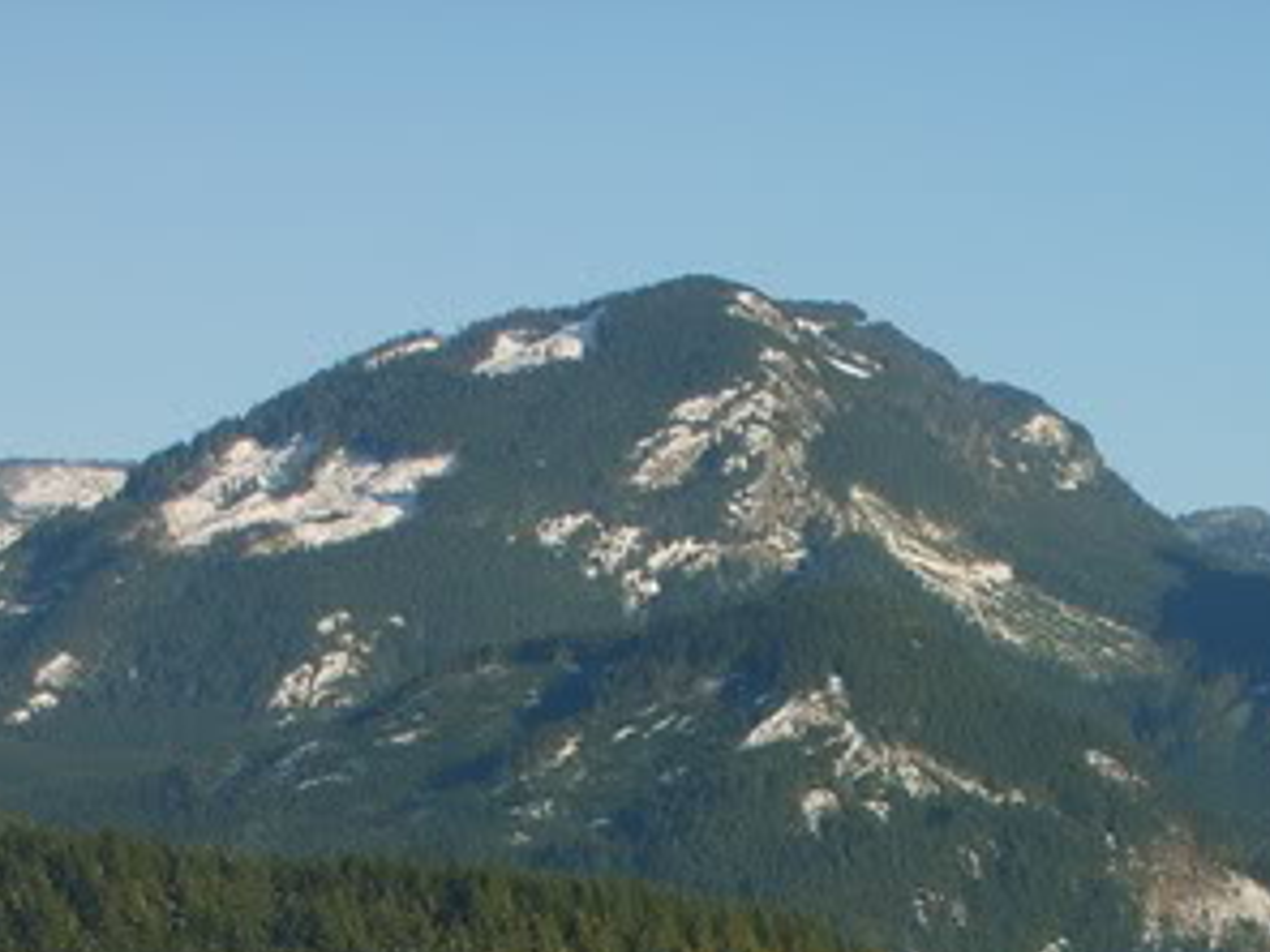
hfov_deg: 11.9
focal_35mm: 165
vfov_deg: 8.8
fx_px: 6054
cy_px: 1274
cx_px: 1197
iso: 50
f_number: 3.6
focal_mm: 10.3
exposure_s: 1/500
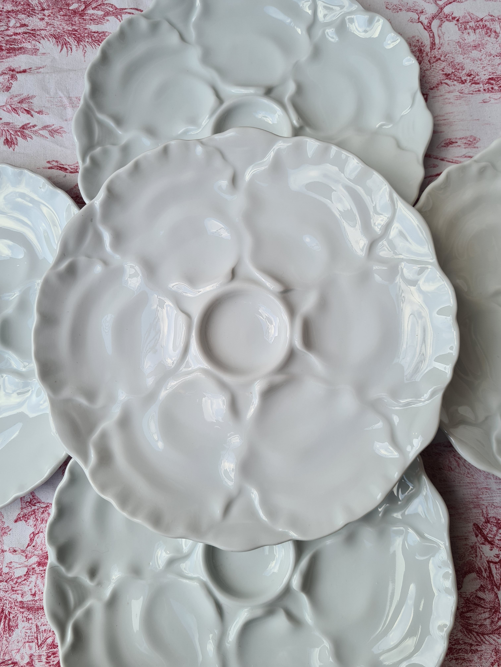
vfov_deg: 67.3
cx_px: 250
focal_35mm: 26
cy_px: 334
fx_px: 502
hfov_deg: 53.1
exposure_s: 1/328
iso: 50
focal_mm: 5.4
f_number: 1.8
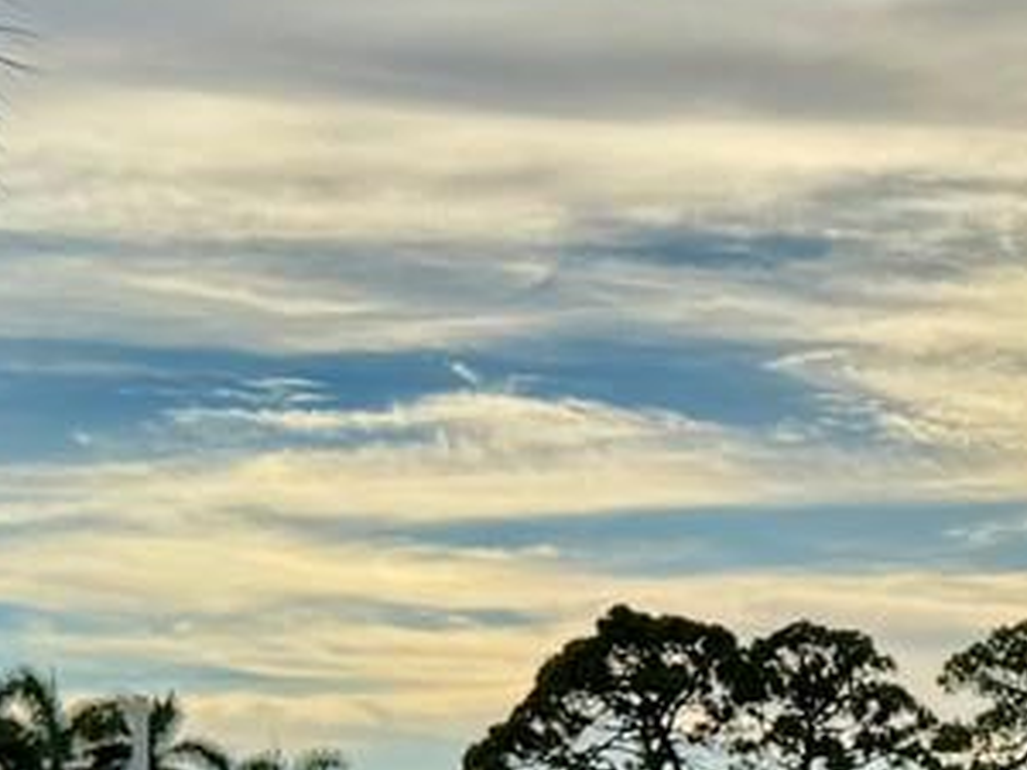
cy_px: 1078
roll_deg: -0.9
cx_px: 1380
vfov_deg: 11.2
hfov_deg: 14.7
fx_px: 3798
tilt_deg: -0.7
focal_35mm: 128
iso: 80
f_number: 1.78
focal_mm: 6.76
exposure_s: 1/5319
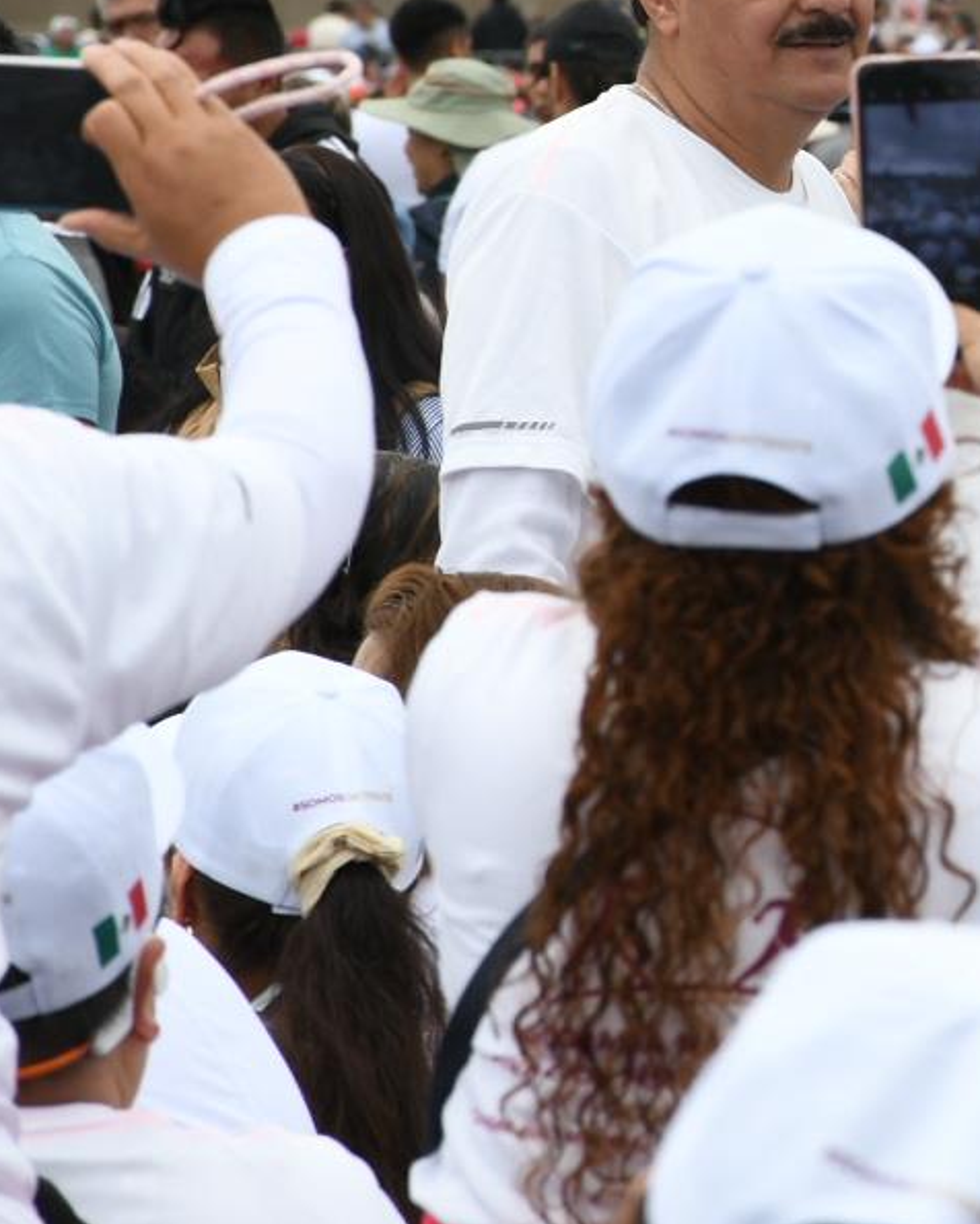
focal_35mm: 401
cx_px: 1392
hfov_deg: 3.8
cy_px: 269
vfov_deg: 4.8
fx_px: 14538
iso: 200
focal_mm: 105
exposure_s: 1/125
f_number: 9
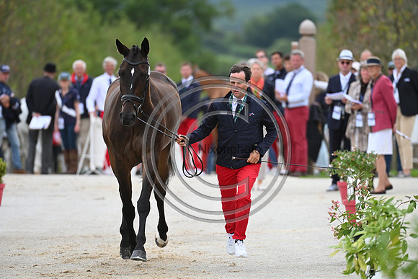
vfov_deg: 3.4
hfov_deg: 5.2
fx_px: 4645
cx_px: 209
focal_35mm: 400
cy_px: 140
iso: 720
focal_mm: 400
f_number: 5.6
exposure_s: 1/1600
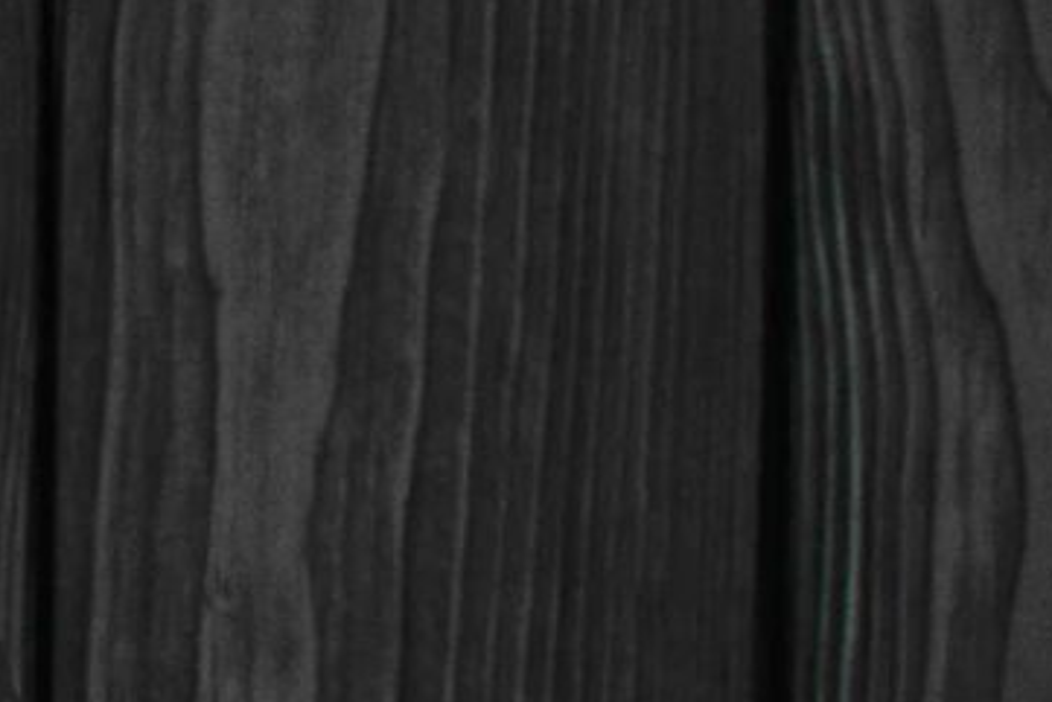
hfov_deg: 5.2
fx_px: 10890
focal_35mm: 373
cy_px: 1193
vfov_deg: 3.7
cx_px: -2171
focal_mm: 35
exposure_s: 1/125
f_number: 6.3
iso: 500
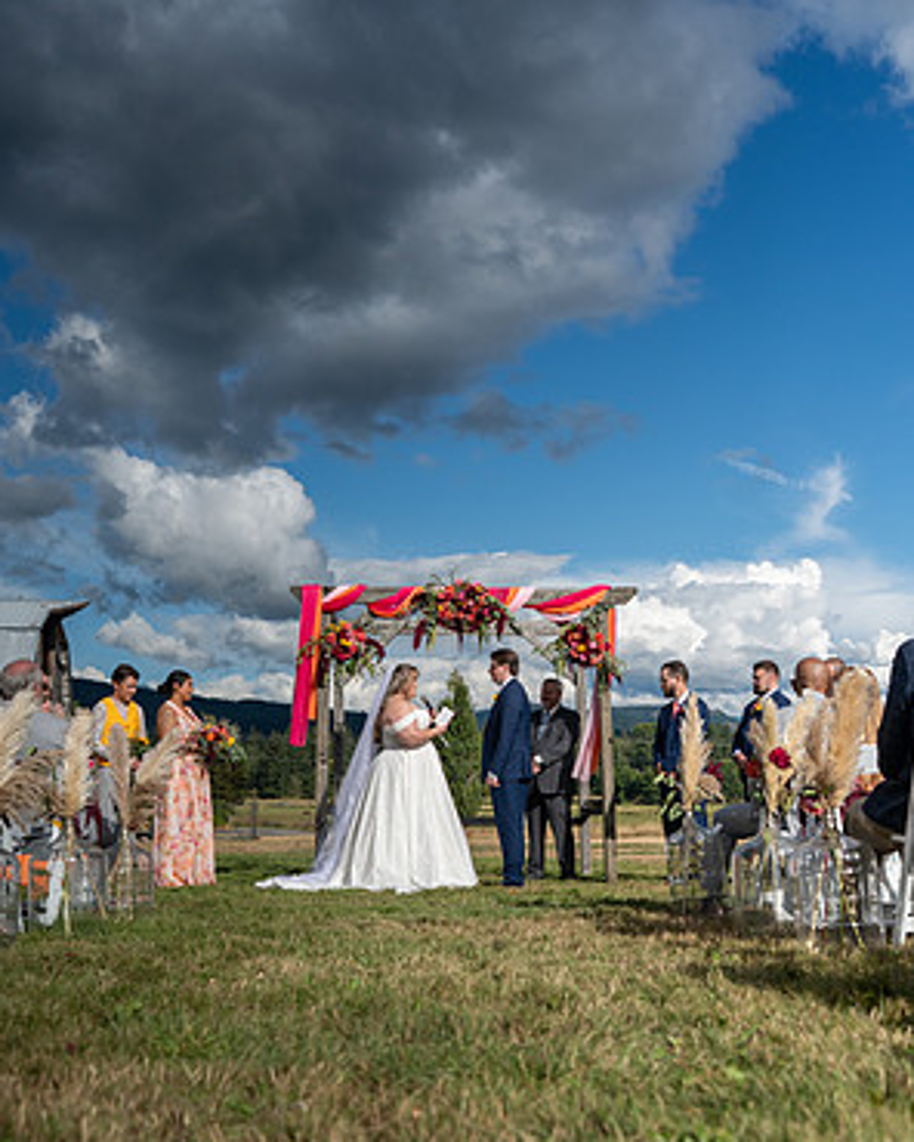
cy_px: 642
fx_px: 1353
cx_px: 454
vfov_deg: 45.7
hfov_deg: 37.3
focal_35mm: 40
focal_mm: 35
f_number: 4.5
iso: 400
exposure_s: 1/8000
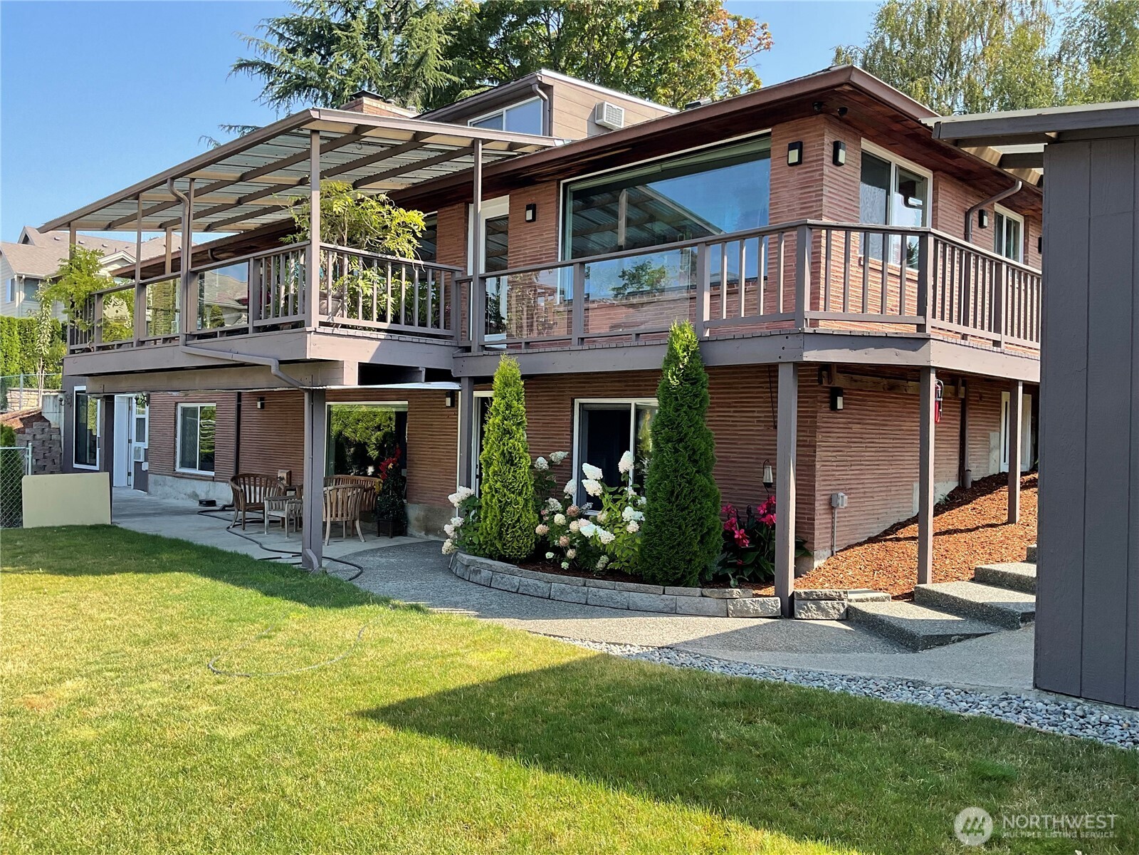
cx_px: 570
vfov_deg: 48.2
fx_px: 954
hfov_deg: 61.7
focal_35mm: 29
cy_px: 428
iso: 16
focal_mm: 3
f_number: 1.8
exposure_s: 1/400
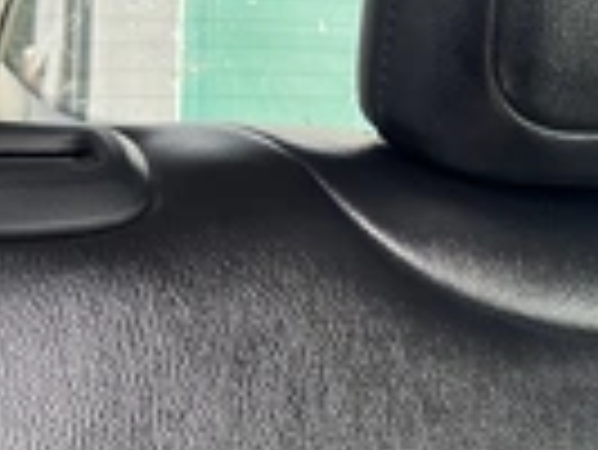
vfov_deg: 17.5
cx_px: 540
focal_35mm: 84
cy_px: 117
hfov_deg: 22.7
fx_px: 1452
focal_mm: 3
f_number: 1.8
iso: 64
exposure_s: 1/78
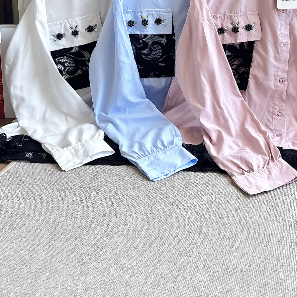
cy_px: -1
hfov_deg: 33.9
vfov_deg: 31.4
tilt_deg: -10.5
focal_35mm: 50
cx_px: 174
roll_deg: +0.2
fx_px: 485
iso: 320
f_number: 1.6
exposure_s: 1/60
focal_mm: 5.96
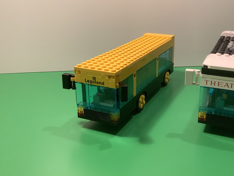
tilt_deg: -19.2
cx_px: 145
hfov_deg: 47.5
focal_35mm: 39
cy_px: 69
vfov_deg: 36.7
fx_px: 264
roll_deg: +0.8
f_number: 2.4
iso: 125
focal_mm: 3.3
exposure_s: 1/50
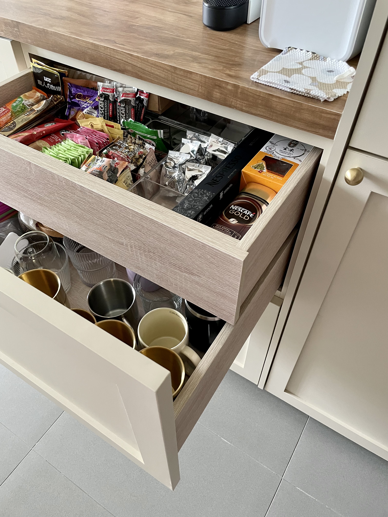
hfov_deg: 53.1
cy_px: 258
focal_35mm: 26
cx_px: 194
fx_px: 389
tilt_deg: -48.3
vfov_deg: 67.3
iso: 400
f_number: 1.6
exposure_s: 1/54
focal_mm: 4.2
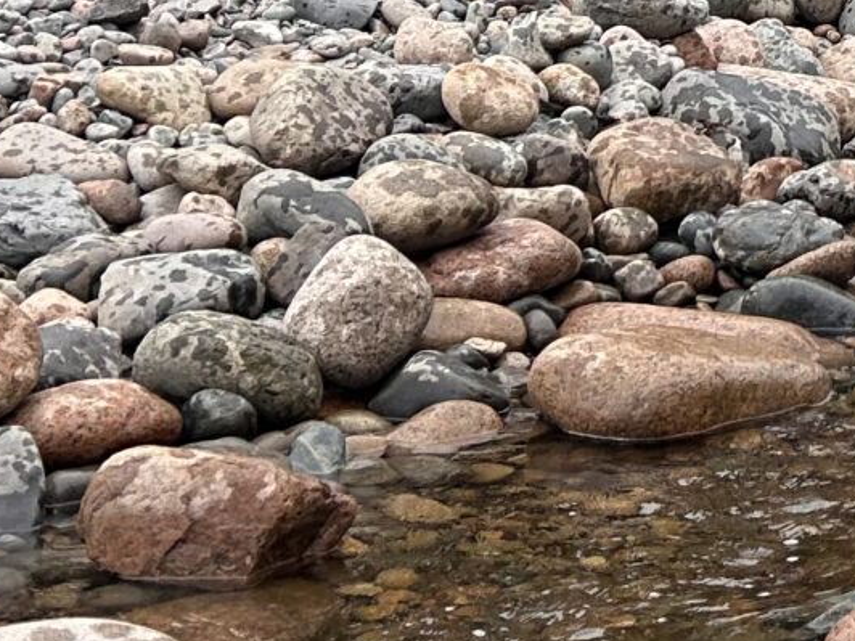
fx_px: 3087
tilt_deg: +1.8
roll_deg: -2.1
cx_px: 1572
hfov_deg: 13.9
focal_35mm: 125
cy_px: -495
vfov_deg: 11.1
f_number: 1.5
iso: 50
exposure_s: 1/1266
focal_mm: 5.7
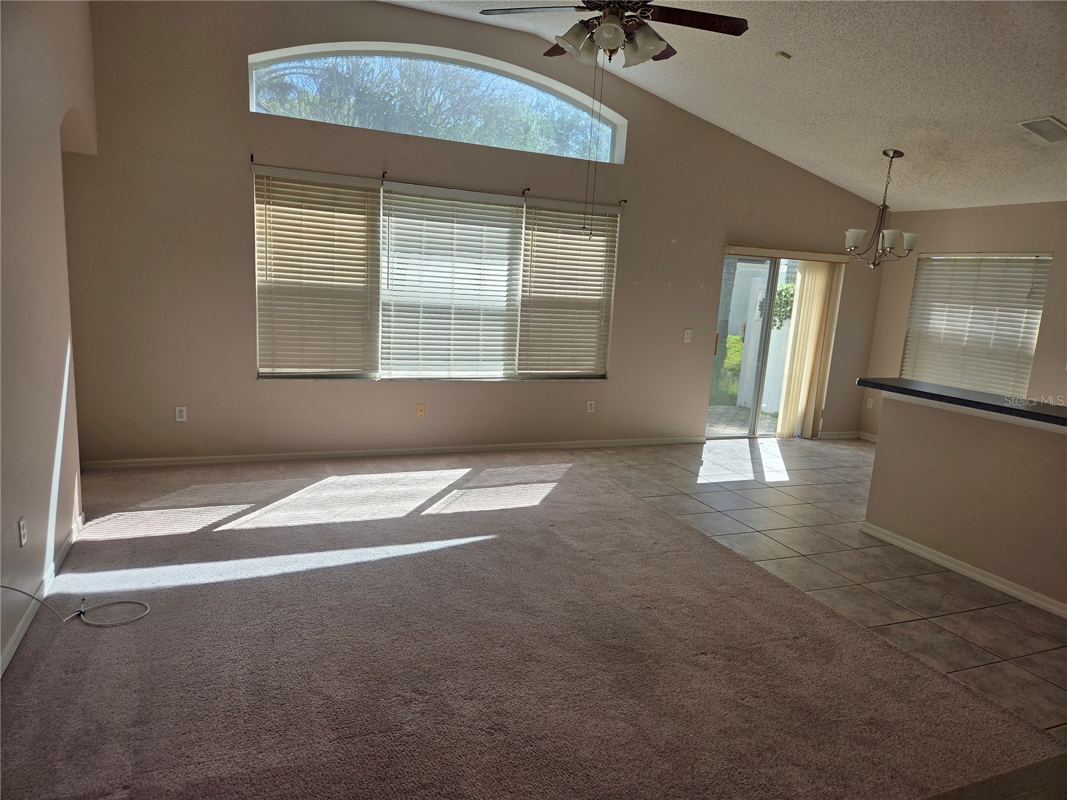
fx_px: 709
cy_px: 400
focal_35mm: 23
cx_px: 534
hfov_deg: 73.9
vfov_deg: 58.9
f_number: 1.8
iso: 80
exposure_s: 1/1593
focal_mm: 5.4
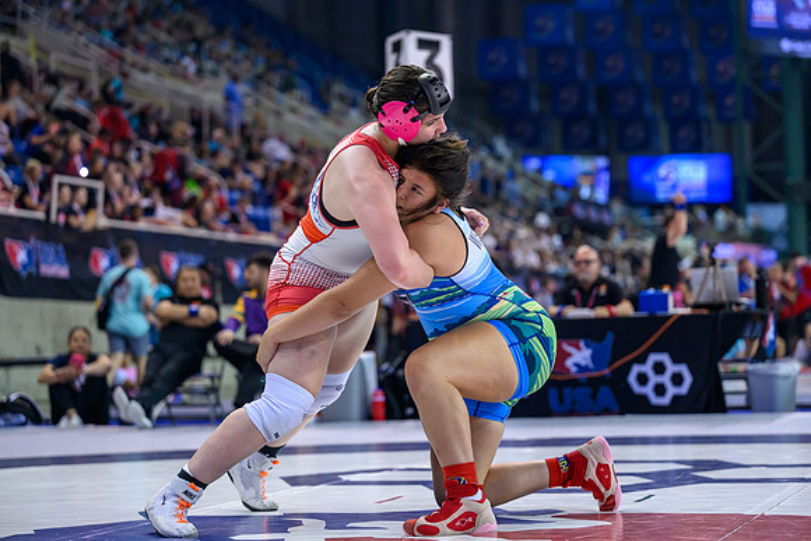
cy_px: 270
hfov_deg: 22.4
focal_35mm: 91
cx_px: 406
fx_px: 2050
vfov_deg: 15.0
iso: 3200
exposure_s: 1/800
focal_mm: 91
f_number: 2.8
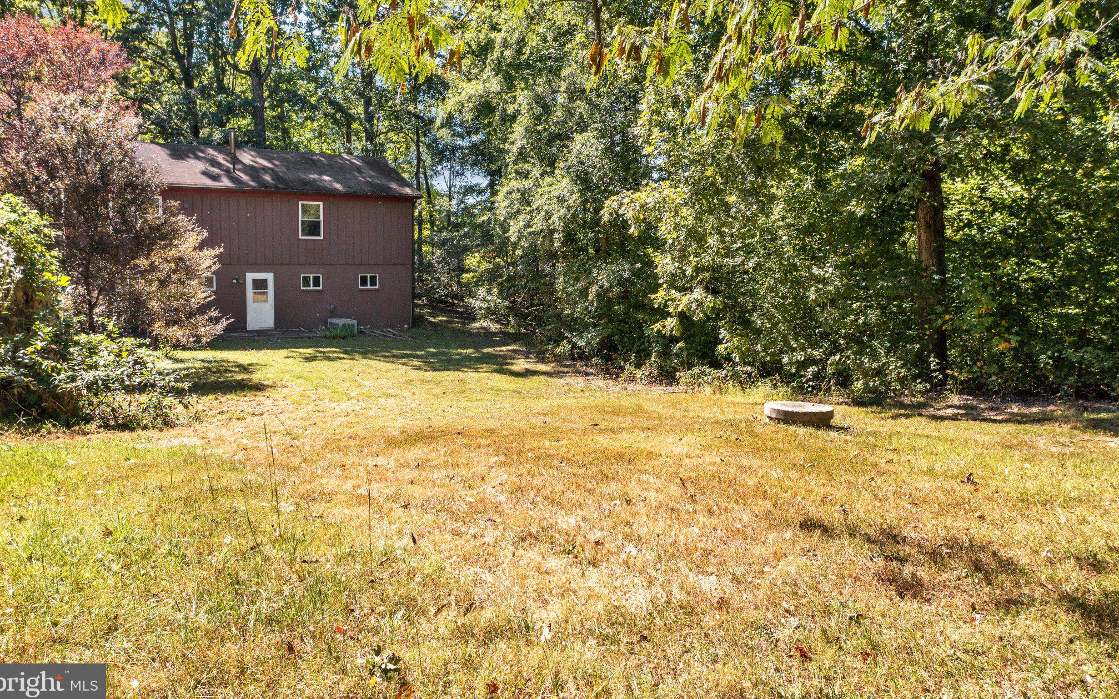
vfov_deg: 43.1
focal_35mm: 29
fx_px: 884
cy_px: 325
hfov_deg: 64.6
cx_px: 551
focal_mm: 10.26
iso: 100
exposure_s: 1/80
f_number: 5
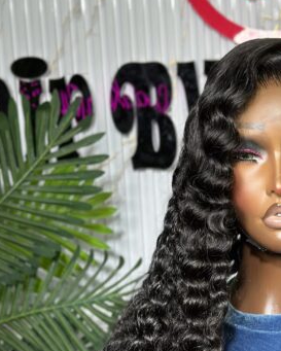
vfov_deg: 17.1
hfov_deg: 13.8
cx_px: 288
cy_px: 350
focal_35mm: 110
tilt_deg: -8.6
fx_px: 1143
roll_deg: +1.0
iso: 80
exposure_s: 1/259
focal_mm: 6.86
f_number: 1.78
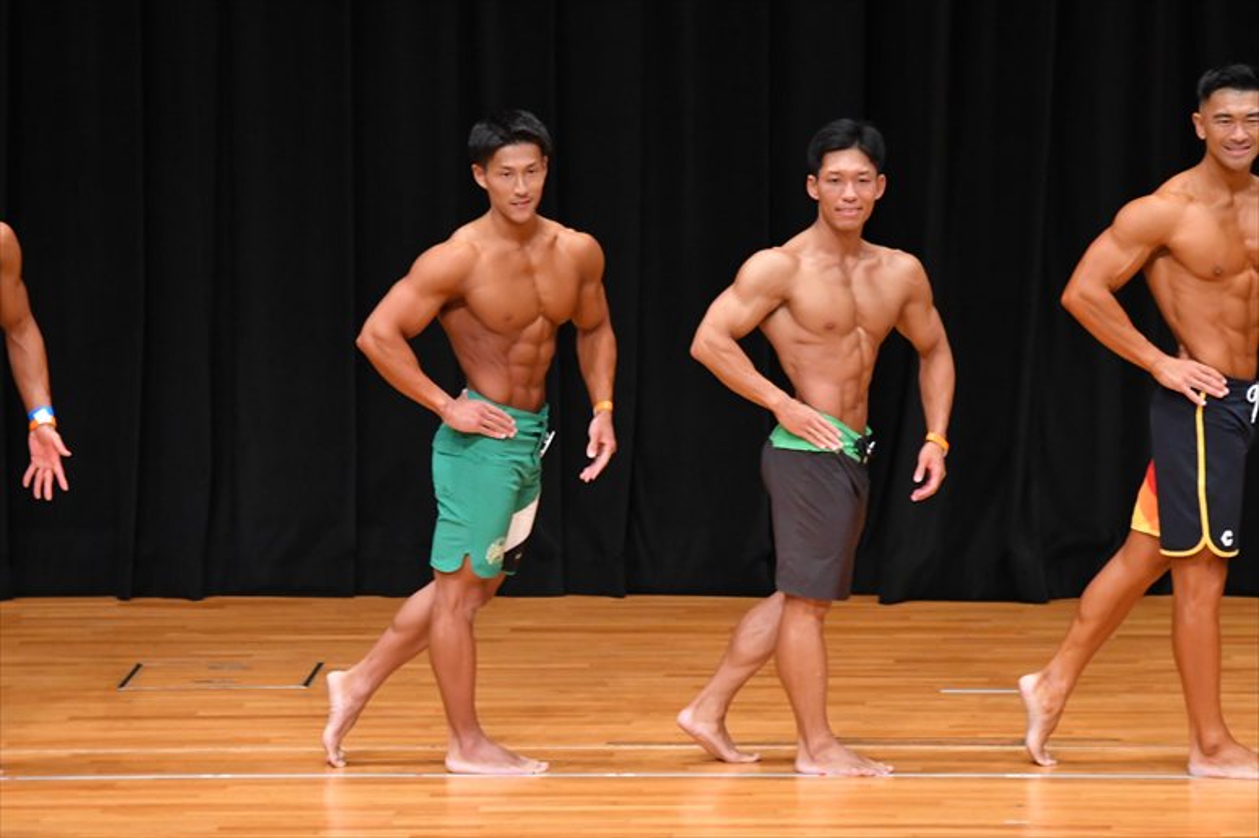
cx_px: 630
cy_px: 419
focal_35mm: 270
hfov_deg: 7.6
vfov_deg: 5.1
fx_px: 9438
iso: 4000
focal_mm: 180
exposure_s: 1/400
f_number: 5.6
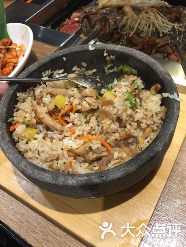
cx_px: 95
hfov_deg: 46.8
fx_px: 215
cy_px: 121
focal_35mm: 30
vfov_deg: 60.0
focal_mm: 4.15
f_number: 2.2
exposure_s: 1/33
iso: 160
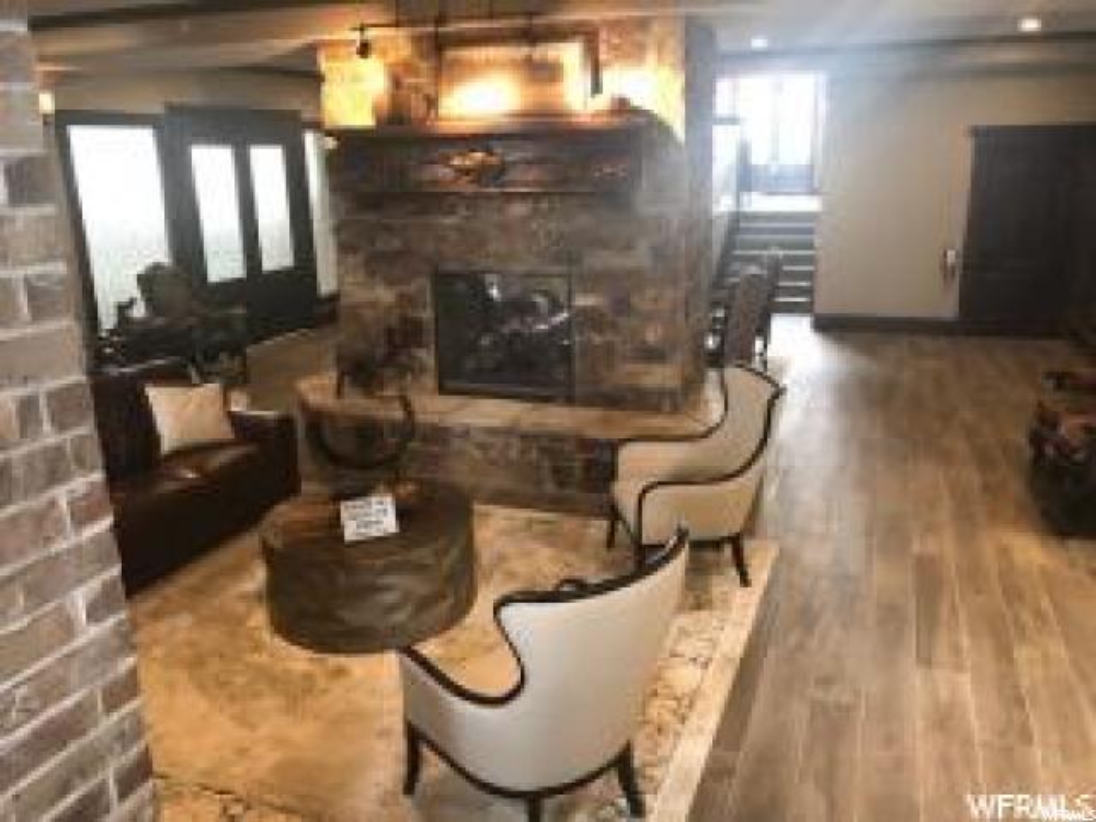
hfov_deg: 63.4
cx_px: 548
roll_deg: +2.5
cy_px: 411
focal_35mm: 28
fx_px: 887
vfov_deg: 49.7
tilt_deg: -17.5
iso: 50
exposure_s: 1/15
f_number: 1.8
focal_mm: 4
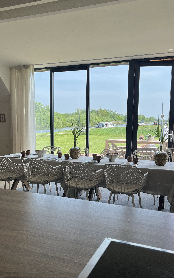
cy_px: 149
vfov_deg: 58.1
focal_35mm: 33
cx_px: 78
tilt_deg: -5.1
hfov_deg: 38.3
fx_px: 250
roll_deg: +0.3
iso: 50
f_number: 1.5
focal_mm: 5.7
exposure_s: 1/786
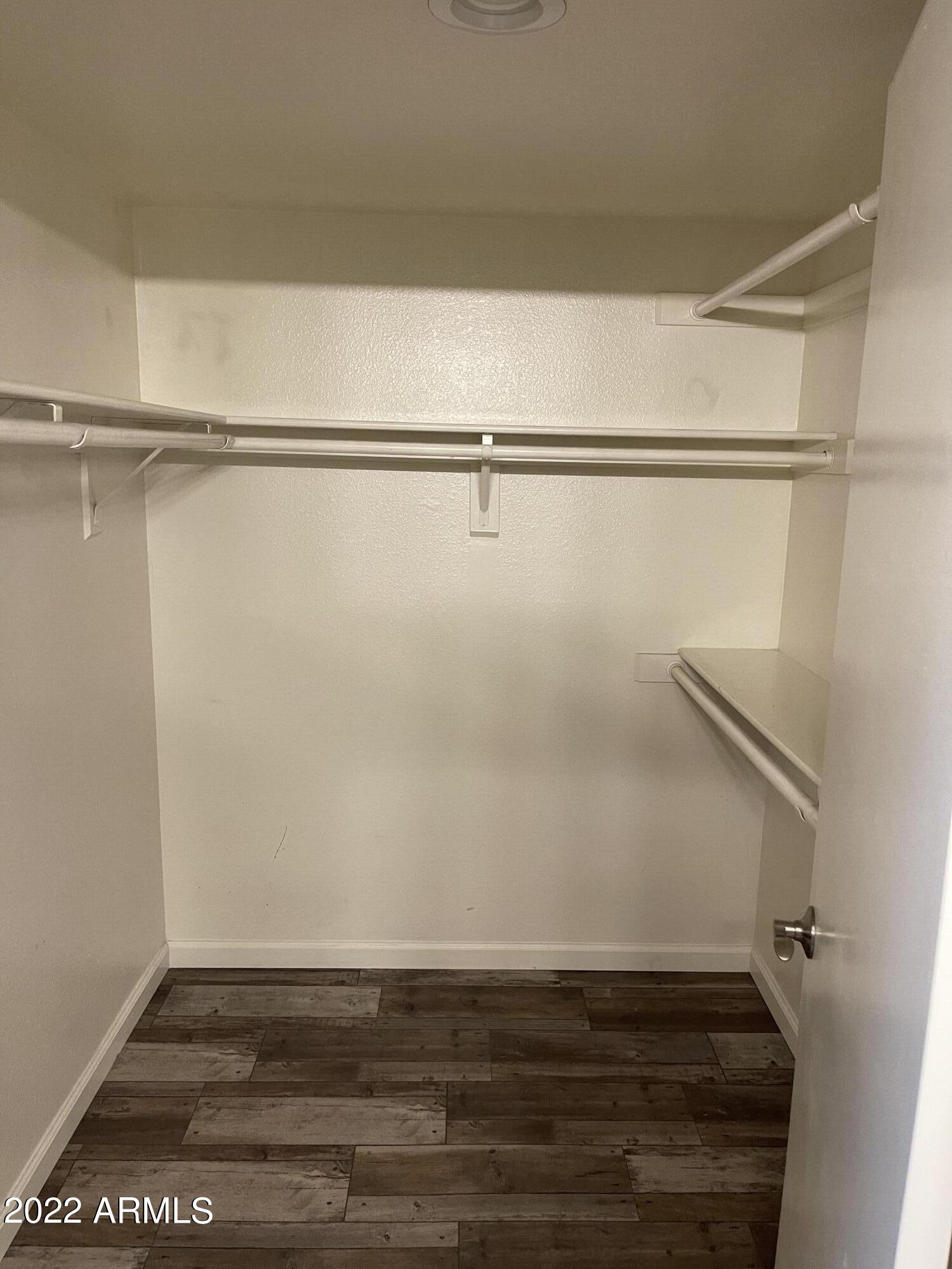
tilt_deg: -11.2
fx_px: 953
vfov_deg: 67.3
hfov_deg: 53.1
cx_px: 476
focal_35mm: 26
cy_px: 634
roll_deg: -1.5
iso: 200
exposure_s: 1/60
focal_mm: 5.1
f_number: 1.6
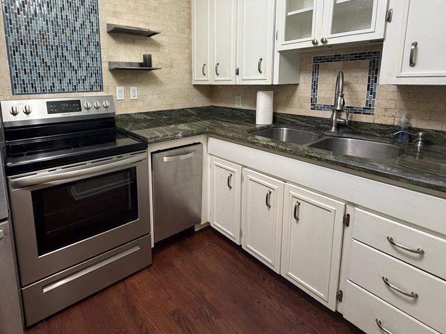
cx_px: 183
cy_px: 118
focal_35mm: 19
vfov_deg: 67.2
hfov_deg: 83.8
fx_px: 245
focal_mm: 2.22
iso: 400
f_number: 2.2
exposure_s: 1/60
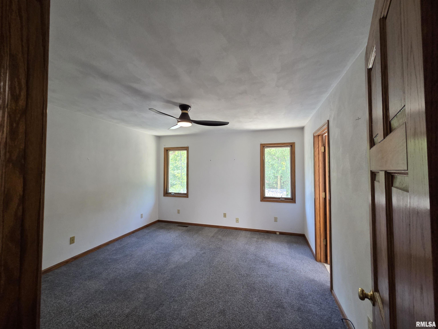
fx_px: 164
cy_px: 164
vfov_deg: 89.9
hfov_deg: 106.2
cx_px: 219
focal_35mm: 13
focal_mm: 2.2
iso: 250
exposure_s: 1/60
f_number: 2.2
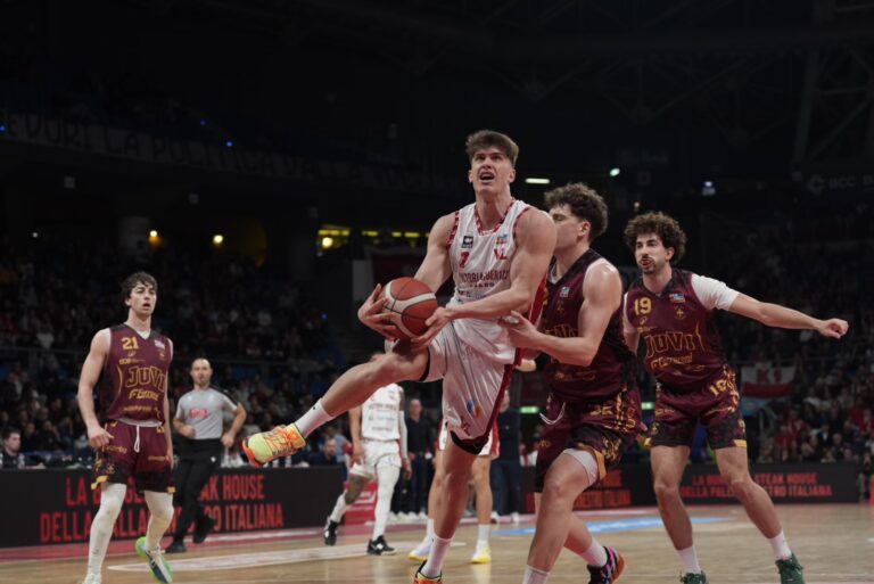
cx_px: 437
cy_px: 292
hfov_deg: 28.8
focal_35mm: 70
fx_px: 1700
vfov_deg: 19.5
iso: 2000
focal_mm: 70
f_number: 3.5
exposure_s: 1/1000
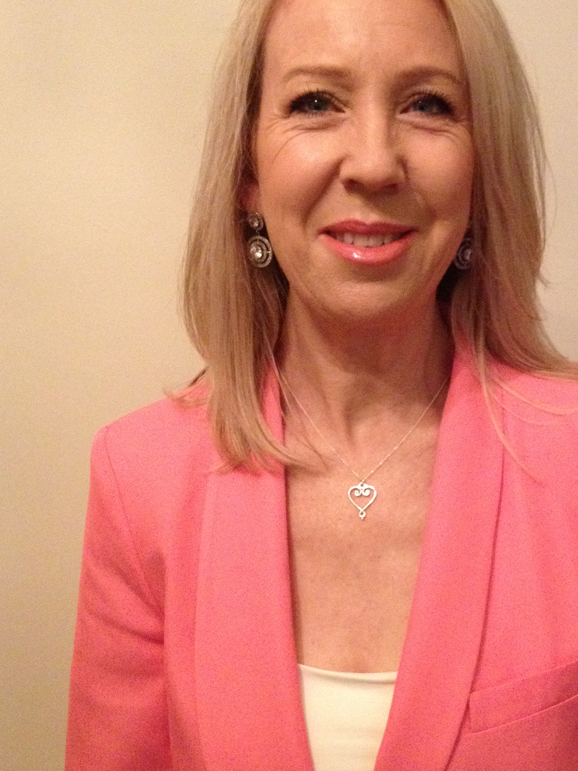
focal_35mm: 52
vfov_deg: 36.8
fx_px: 1158
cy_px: 427
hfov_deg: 27.9
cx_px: 387
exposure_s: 1/17
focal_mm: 4.28
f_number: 2.4
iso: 500
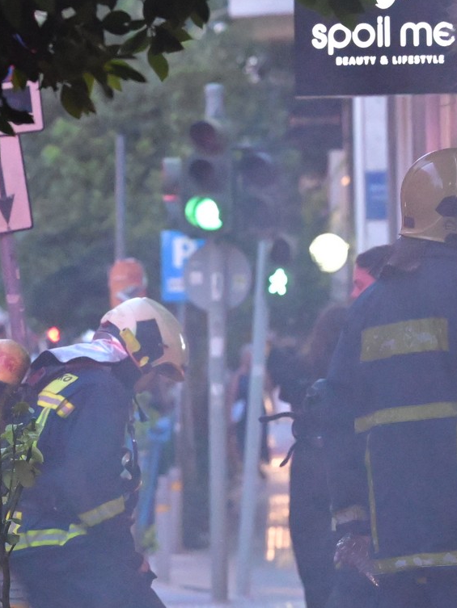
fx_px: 6353
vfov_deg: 5.5
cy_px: 454
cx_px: -58
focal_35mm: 361
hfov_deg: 4.1
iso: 8000
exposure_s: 1/125
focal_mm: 105
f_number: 4
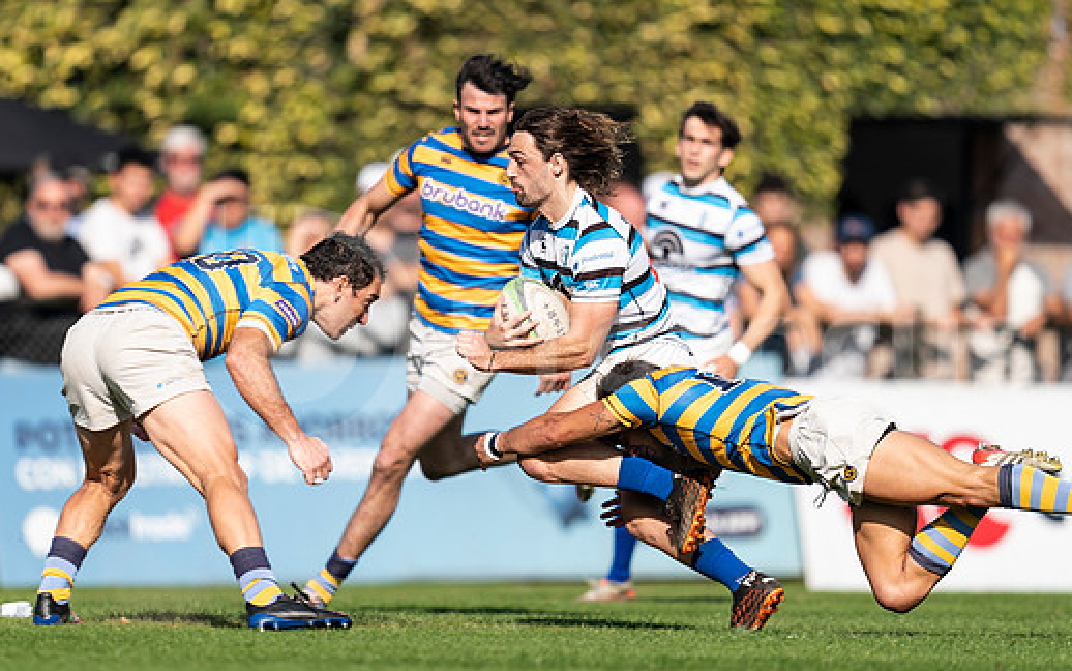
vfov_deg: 2.2
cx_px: 496
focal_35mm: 597
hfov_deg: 3.5
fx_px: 17445
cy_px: 323
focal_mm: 400
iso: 100
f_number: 2.8
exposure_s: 1/1250
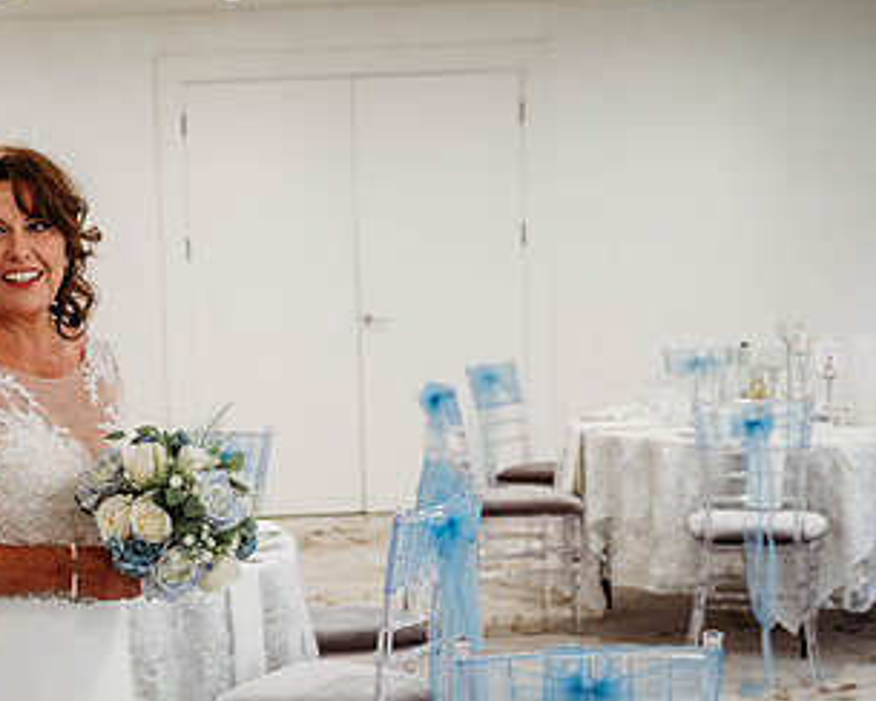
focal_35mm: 75
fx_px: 1944
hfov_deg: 24.9
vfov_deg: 20.3
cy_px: 520
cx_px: 149
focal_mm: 42
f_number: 4
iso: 900
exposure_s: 1/200
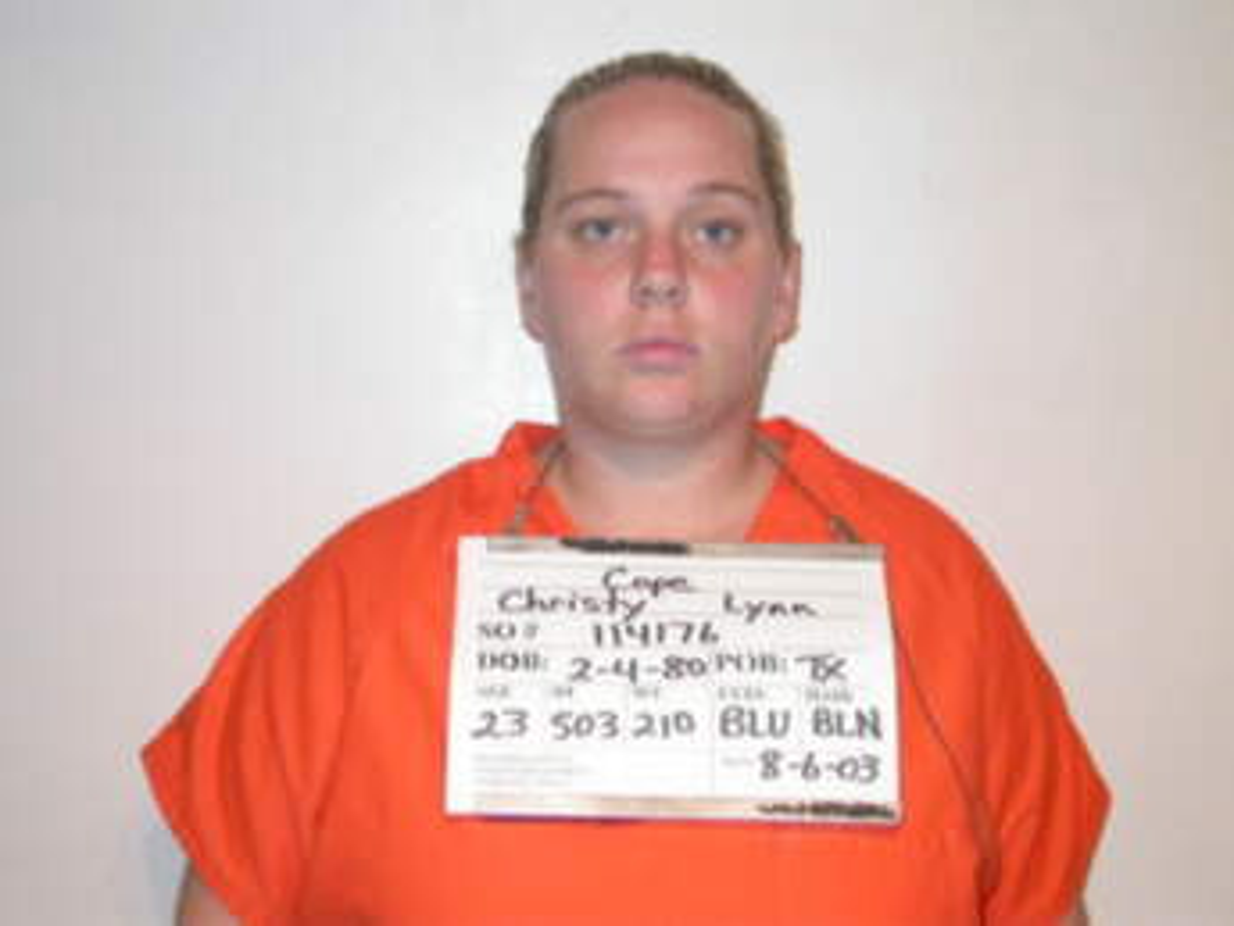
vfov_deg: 23.7
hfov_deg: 31.2
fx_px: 2211
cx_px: 617
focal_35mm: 62
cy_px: 463
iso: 100
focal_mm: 12.9
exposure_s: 1/60.3
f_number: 3.1
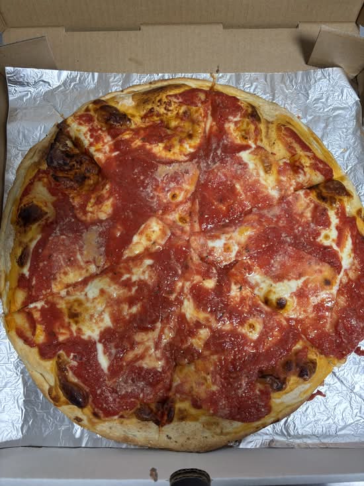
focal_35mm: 26
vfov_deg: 67.3
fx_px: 364
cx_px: 182
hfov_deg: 53.1
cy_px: 243
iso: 125
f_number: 1.6
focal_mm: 5.96
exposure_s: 1/60
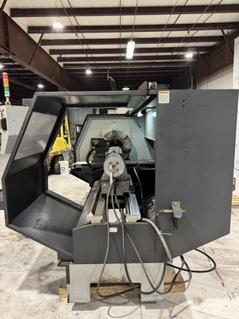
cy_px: 160
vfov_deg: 71.6
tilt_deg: -8.2
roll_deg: +1.5
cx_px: 120
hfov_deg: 56.8
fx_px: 221
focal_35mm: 24
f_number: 1.78
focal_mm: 6.76
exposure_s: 1/60
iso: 250
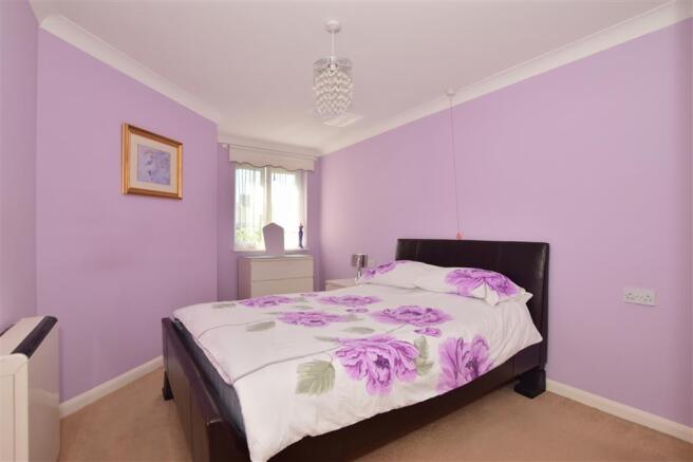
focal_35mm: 17
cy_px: 231
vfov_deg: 69.6
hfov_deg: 92.5
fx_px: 332
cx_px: 346
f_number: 7.1
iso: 400
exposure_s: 1/200
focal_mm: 11.5
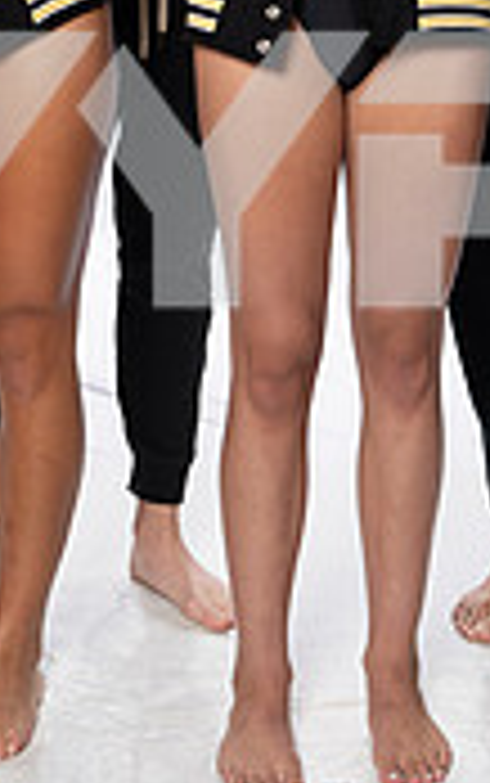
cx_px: 315
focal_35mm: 132
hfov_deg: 9.9
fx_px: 2816
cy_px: -144
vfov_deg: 15.3
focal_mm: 50
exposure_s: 1/250
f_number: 8
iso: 800
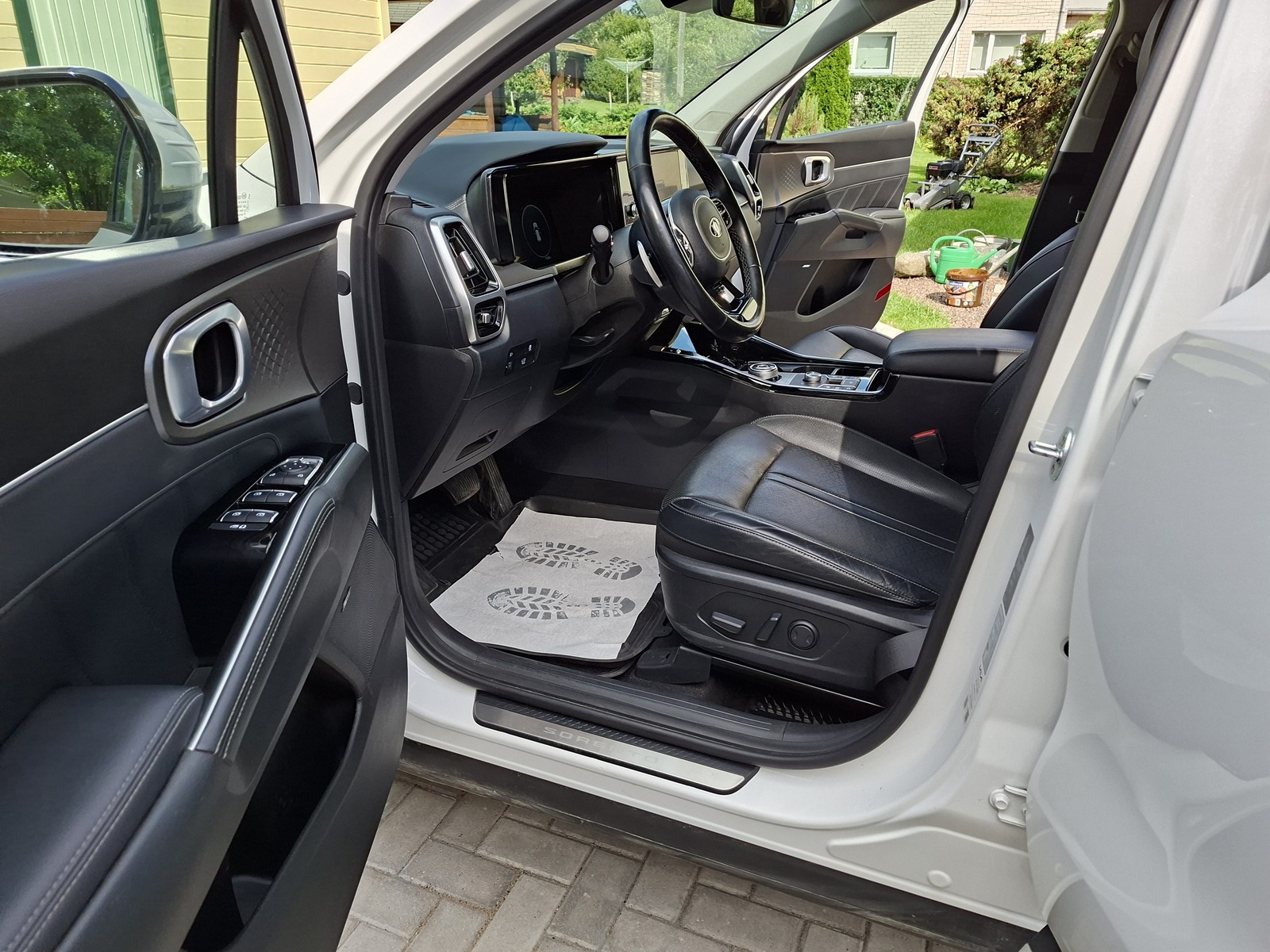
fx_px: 844
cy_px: 476
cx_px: 635
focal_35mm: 23
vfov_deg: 58.9
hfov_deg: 73.9
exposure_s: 1/512
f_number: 1.8
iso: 32
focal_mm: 5.54
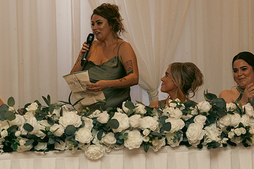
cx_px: 106
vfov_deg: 12.0
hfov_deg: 17.9
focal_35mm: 114
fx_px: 805
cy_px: 66
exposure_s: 1/160
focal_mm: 54
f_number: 3.5
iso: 2500
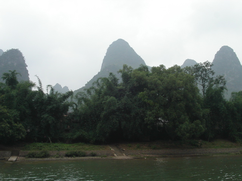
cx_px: 121
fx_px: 350
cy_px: 90
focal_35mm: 50
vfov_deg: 29.1
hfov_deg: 38.2
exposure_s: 1/180
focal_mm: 10.3
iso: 100
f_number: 8
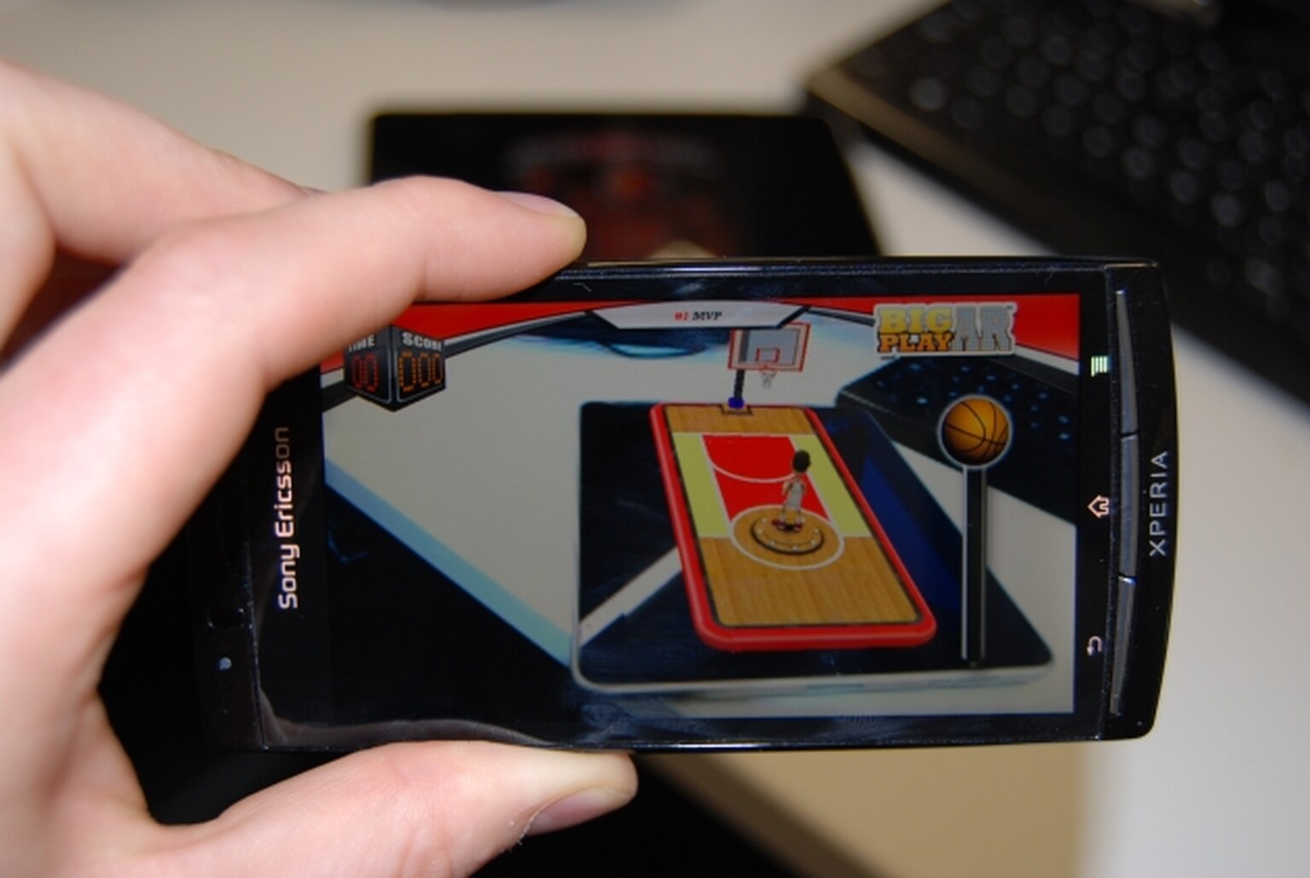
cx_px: 655
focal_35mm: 46
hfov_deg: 42.3
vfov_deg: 29.0
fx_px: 1694
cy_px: 439
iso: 200
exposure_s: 1/60
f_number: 4.5
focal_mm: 31
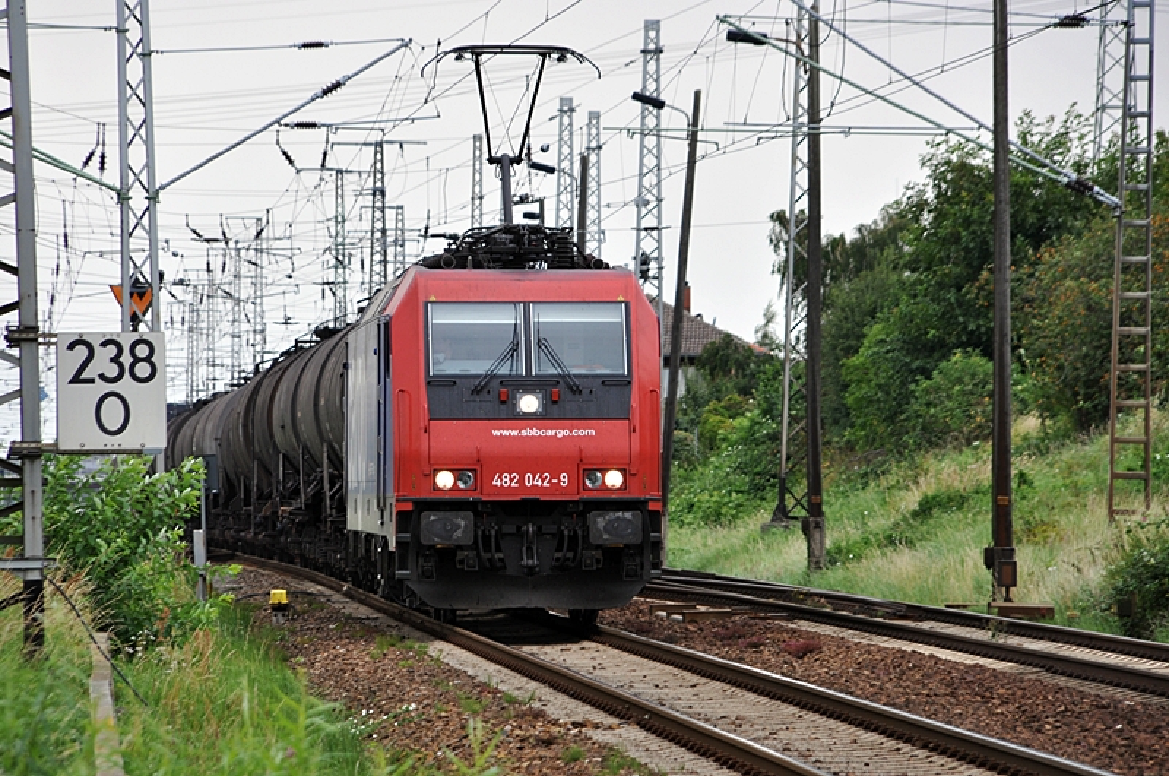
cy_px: 388
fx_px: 9728
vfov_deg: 4.6
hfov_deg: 6.9
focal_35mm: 300
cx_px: 584
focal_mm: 200
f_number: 9
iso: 200
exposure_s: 1/125
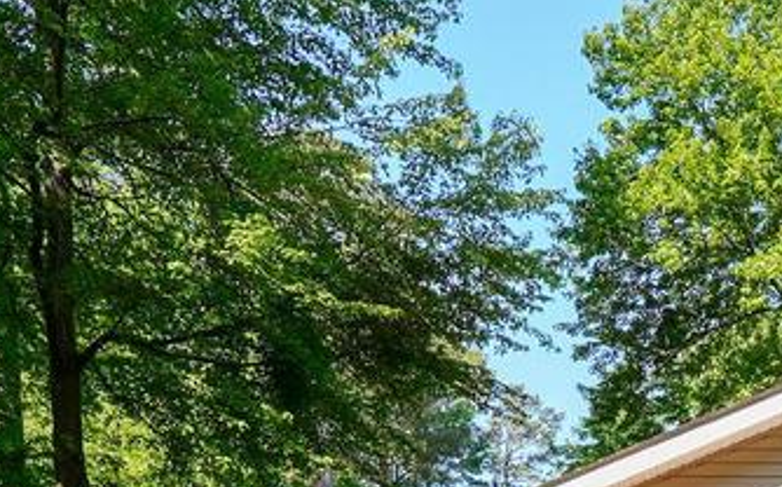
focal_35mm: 66
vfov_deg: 16.6
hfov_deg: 28.6
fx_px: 1405
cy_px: 857
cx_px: 829
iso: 100
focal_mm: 10
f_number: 5.6
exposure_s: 1/125
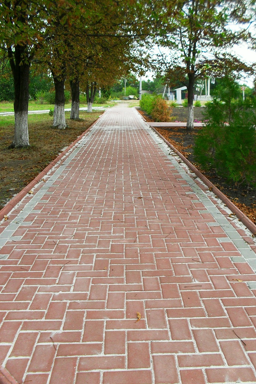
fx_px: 395
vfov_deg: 51.9
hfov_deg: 35.9
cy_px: 191
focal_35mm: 37
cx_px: 141
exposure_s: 1/250
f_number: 3.2
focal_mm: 6.3
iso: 100
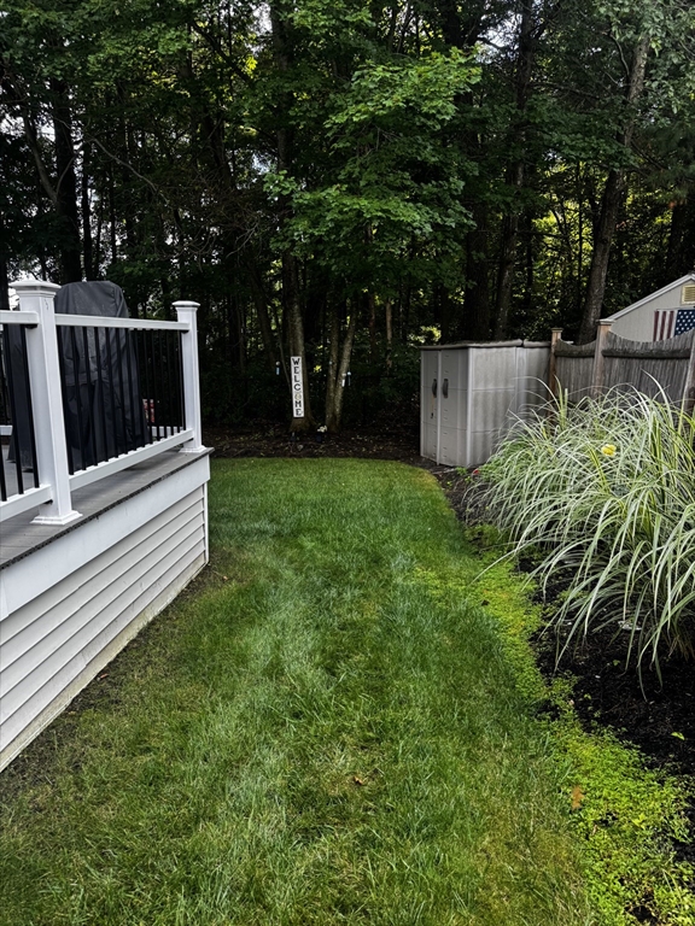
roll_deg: +2.2
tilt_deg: -8.9
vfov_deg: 71.6
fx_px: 642
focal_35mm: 24
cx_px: 348
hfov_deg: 56.8
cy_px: 463
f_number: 1.78
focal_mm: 6.76
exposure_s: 1/153
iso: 64
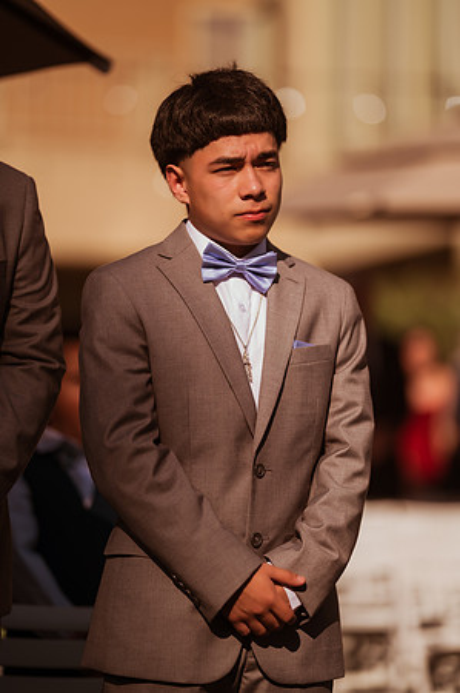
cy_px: 346
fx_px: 2593
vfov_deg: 15.2
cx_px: 230
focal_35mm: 135
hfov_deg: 10.1
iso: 125
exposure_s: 1/4000
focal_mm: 135
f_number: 1.8
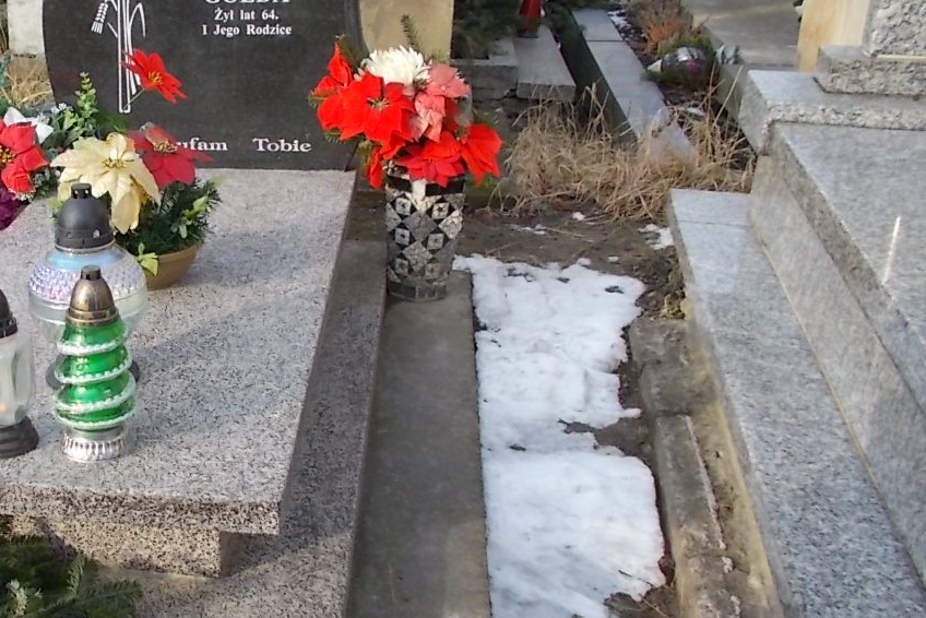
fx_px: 1312
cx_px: 99
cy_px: 321
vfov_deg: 26.5
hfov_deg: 36.5
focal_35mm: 51
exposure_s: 1/320
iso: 80
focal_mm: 4.6
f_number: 3.2
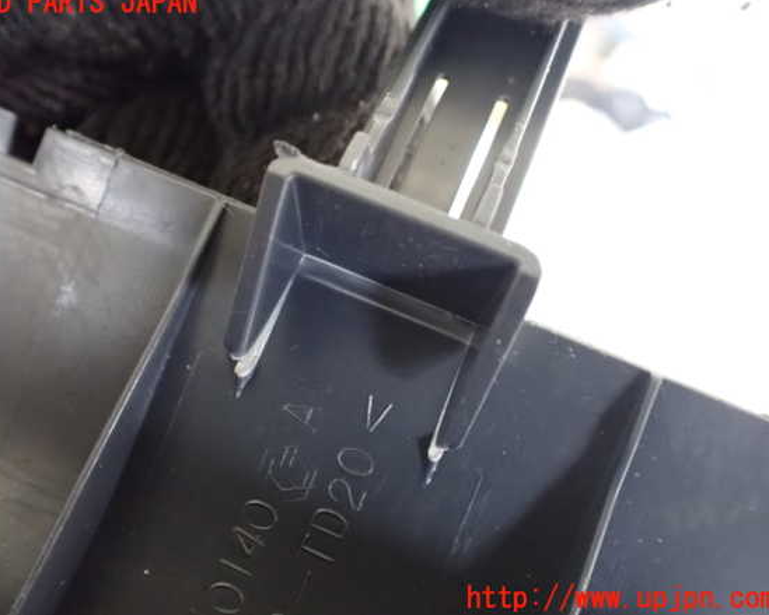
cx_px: 363
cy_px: 301
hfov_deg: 55.6
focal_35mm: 32
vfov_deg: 45.8
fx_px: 728
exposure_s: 1/30
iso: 1600
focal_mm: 5.4
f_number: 2.3
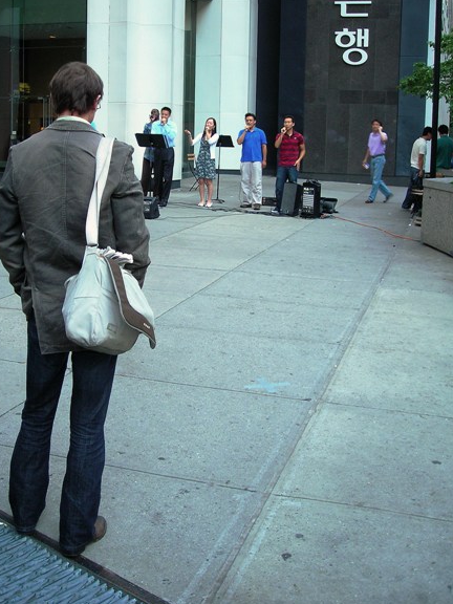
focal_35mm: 44
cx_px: 204
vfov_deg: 42.9
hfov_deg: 32.9
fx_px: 768
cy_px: 262
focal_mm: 6.3
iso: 50
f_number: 3.2
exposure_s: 1/15
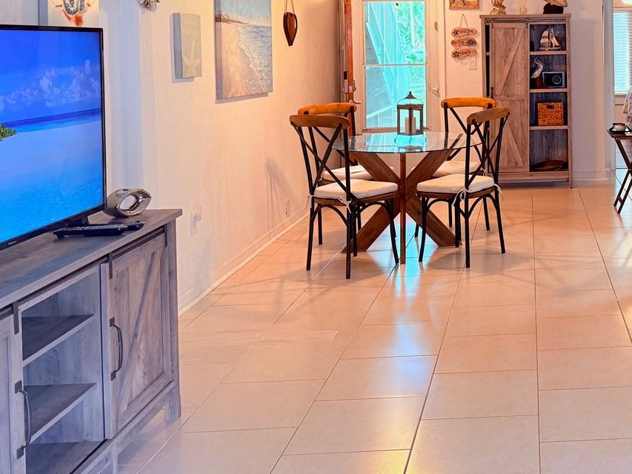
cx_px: 576
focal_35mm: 45
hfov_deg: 38.9
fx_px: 822
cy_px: 55
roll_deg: +0.8
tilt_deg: -1.1
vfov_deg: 30.9
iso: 160
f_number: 1.78
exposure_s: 1/120
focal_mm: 6.76
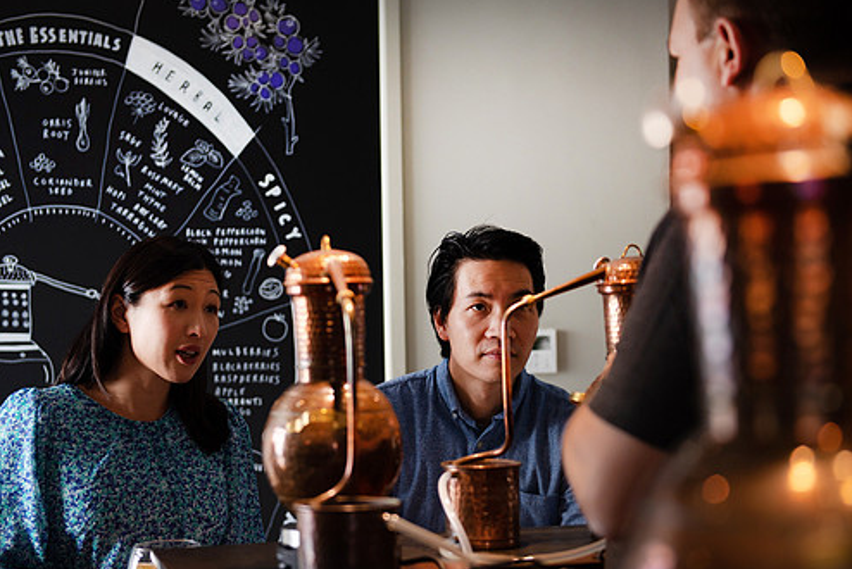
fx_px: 1444
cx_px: 400
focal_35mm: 61
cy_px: 327
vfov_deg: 22.3
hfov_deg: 32.9
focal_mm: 52
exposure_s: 1/250
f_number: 2.8
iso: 320
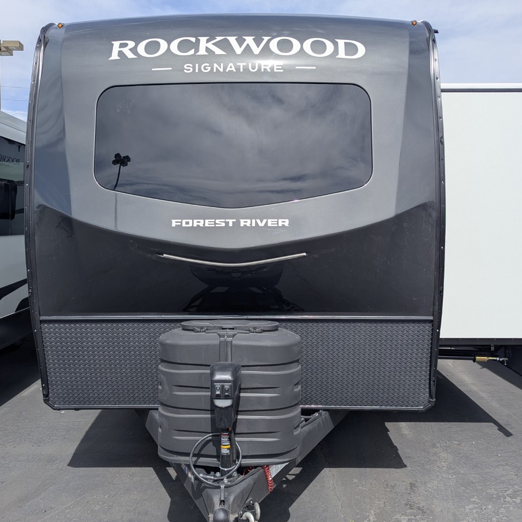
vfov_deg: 52.5
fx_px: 529
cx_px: 254
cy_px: 240
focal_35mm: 31
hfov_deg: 52.5
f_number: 1.85
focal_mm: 6.81
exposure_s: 1/1984
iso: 44
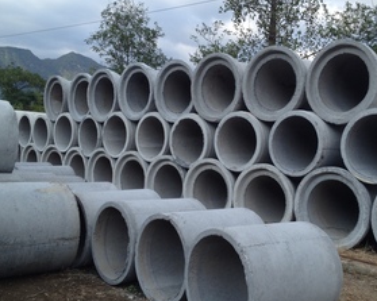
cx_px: 219
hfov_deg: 38.0
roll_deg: -3.0
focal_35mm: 49
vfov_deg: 30.8
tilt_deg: -6.0
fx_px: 547
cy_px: 154
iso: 50
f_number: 2.4
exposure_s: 1/464
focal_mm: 4.28
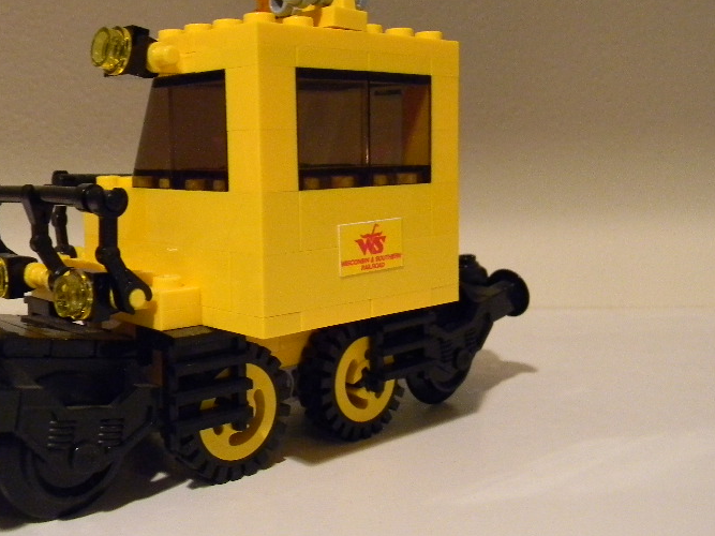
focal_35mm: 43
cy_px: 238
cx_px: 280
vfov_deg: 33.6
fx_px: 888
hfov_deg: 43.6
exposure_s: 1/19
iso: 400
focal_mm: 5
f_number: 3.5
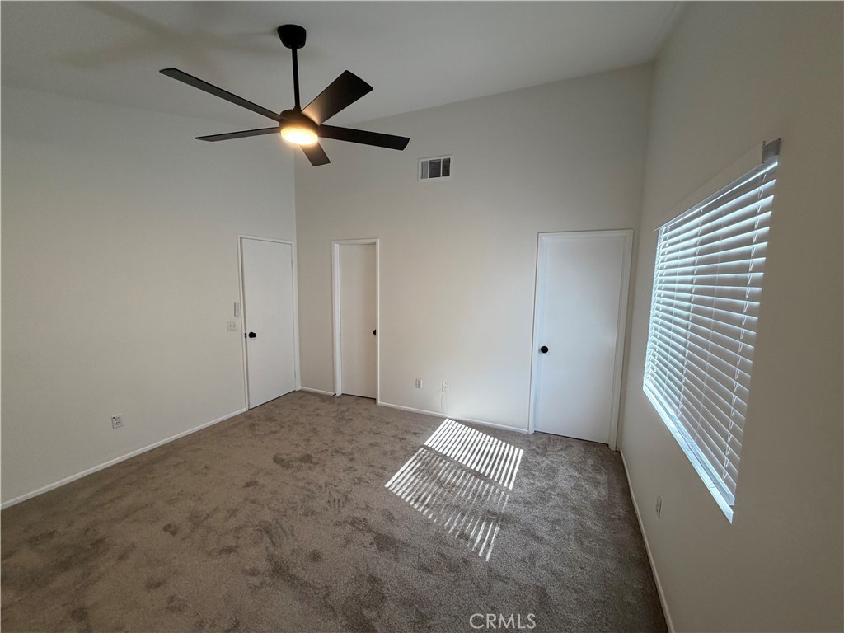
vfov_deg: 85.7
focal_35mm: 14
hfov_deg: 102.1
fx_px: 341
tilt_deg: -2.4
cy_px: 316
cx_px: 422
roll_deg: +0.5
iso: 100
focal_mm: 2.22
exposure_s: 1/62
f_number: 2.2
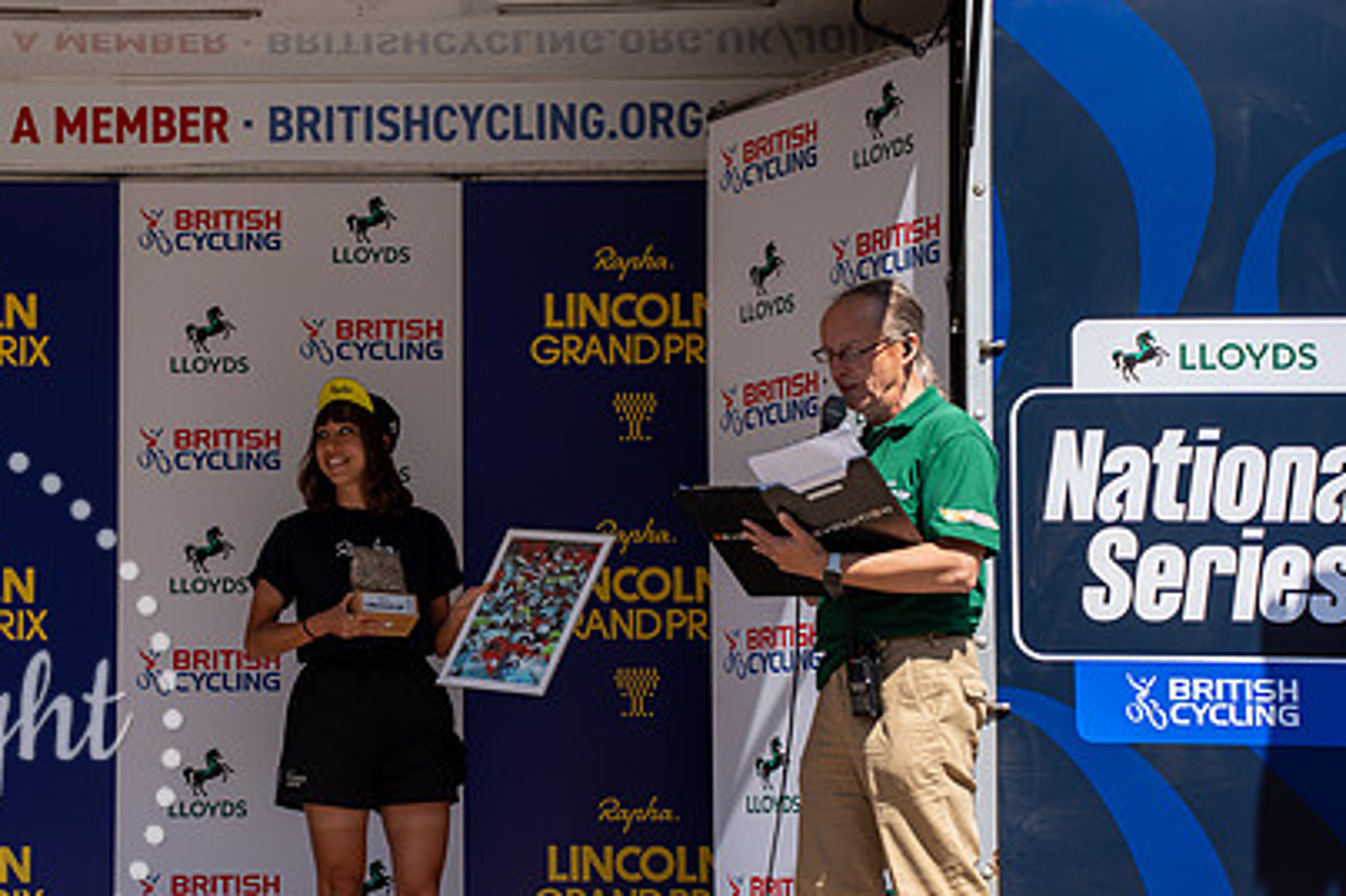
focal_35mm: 91
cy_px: 555
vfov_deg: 15.0
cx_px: 386
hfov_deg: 22.2
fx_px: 3401
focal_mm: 62
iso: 100
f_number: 4
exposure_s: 1/800
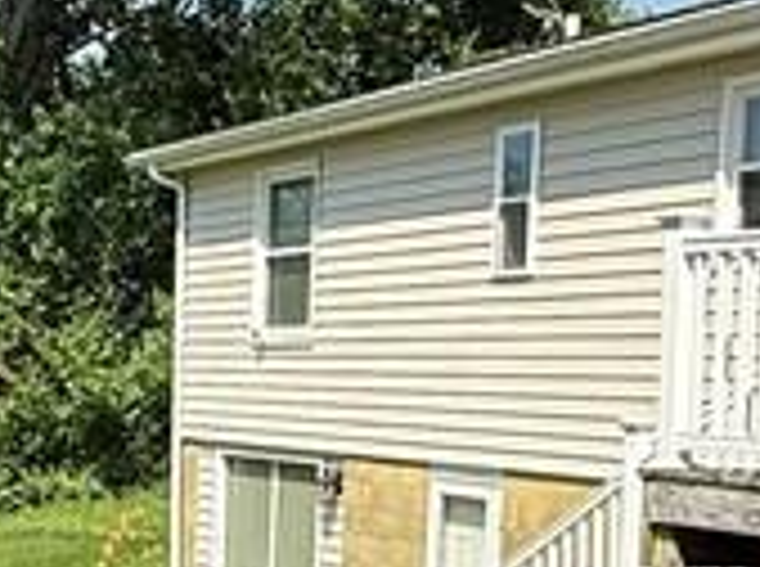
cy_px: 603
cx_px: 157
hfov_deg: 22.8
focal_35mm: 85
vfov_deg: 16.8
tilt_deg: -6.2
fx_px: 1862
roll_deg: -1.5
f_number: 2.2
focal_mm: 2.22
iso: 50
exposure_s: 1/1572
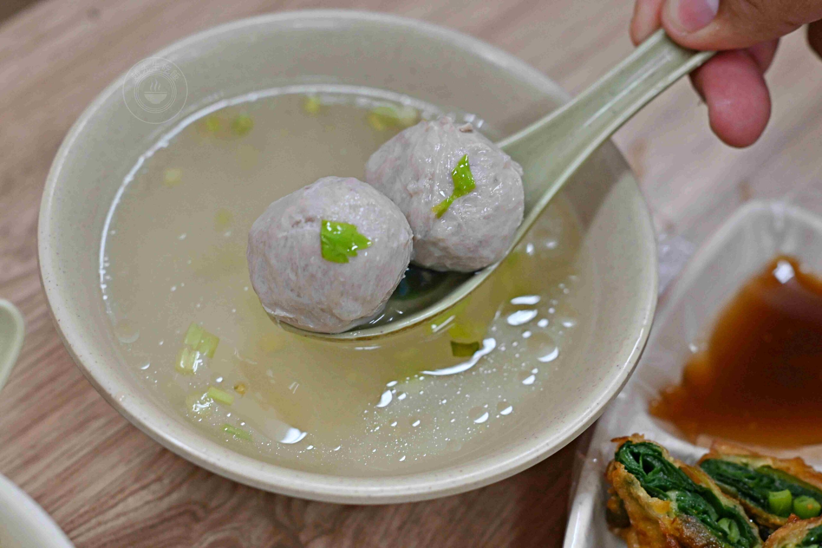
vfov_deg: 18.2
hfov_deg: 27.0
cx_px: 411
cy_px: 274
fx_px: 1712
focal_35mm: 75
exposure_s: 1/200
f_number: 3.2
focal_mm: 50
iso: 720
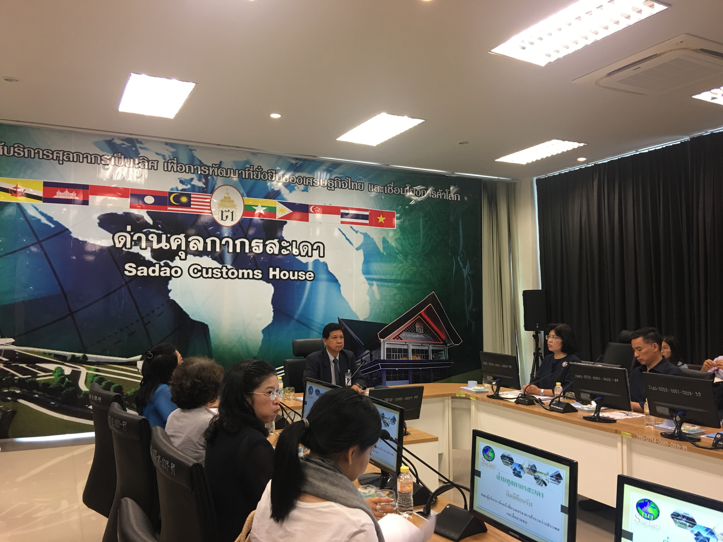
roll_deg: +0.0
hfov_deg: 61.7
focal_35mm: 29
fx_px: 606
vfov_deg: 48.2
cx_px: 362
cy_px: 271
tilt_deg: +3.0
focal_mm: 4.15
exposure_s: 1/17
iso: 64
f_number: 2.2
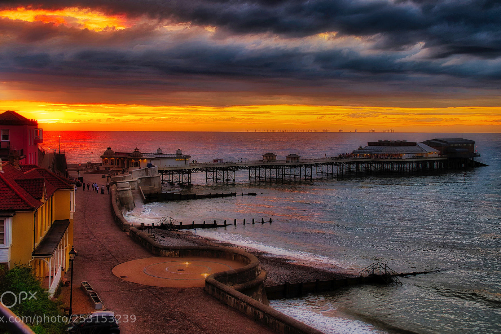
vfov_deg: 29.9
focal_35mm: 45
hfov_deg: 43.6
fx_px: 626
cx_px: 236
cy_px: 154
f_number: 5
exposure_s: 1/15
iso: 100
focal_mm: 26
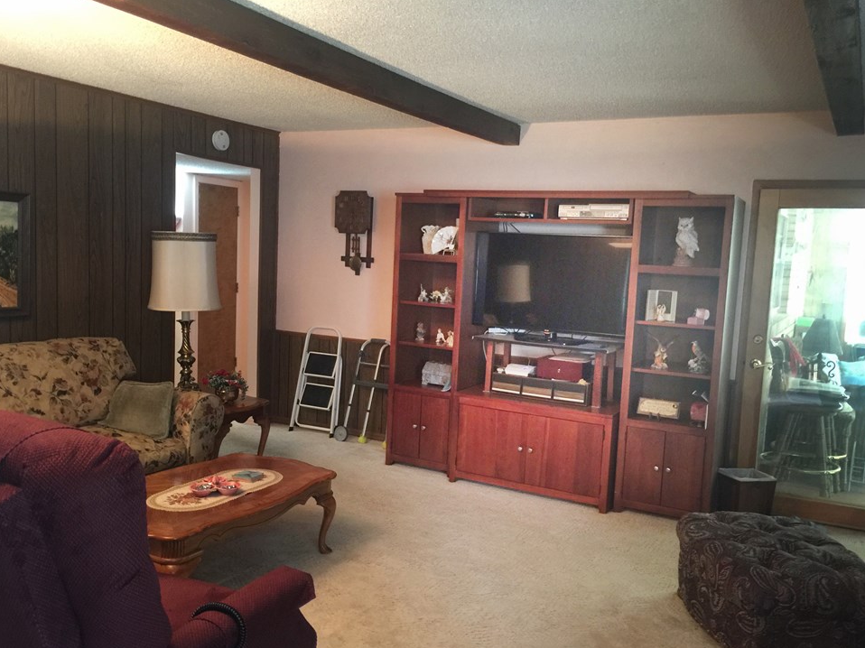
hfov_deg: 58.4
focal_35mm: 31
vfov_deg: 45.4
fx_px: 774
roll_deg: -1.8
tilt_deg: -5.8
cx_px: 428
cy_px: 341
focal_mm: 4.15
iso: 100
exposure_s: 1/4
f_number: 2.2
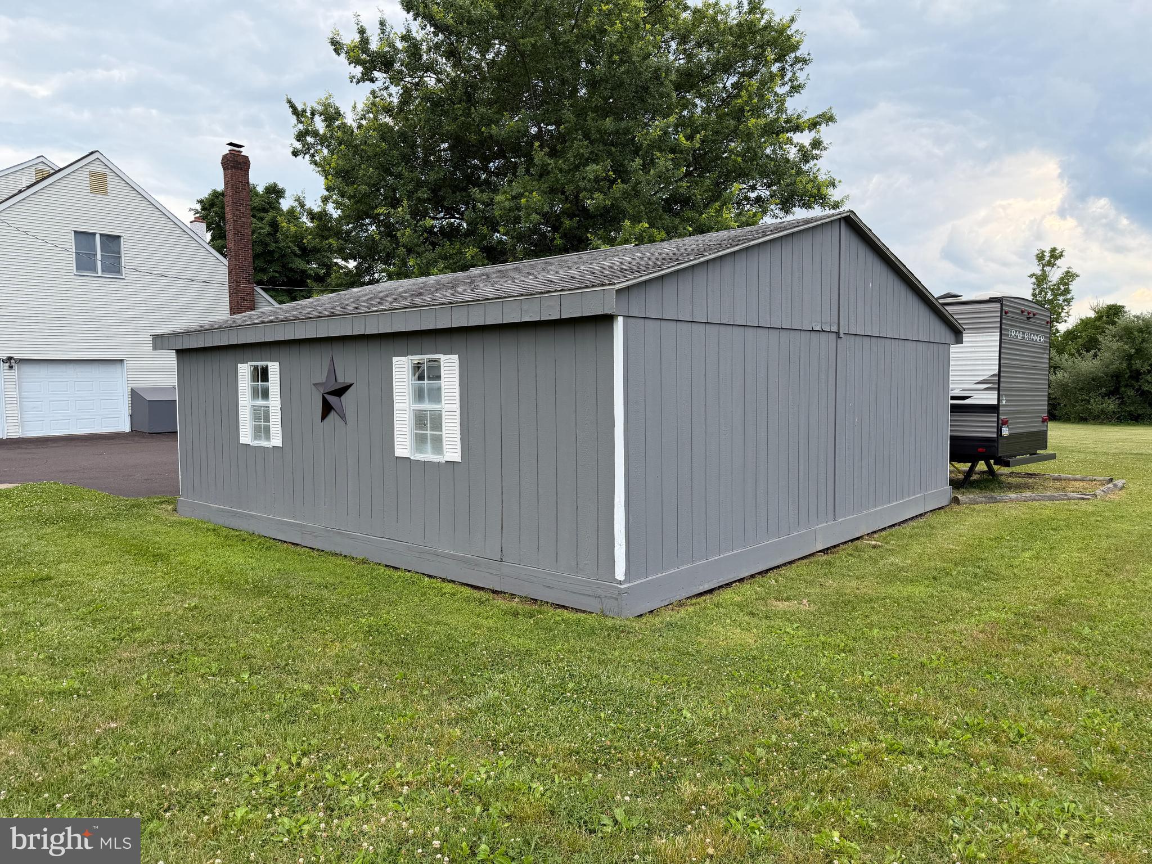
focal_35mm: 24
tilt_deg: -3.4
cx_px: 576
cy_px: 432
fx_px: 799
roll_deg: +0.4
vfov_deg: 56.8
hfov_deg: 71.6
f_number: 1.78
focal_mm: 6.76
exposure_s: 1/967
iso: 80
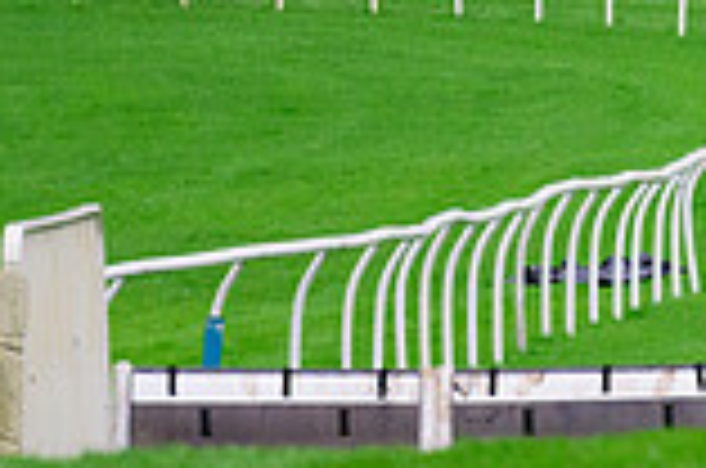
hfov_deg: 1.2
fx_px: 32801
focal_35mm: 1676
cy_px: -344
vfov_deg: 0.8
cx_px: 1333
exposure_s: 1/2500
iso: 2000
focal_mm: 400
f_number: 5.6
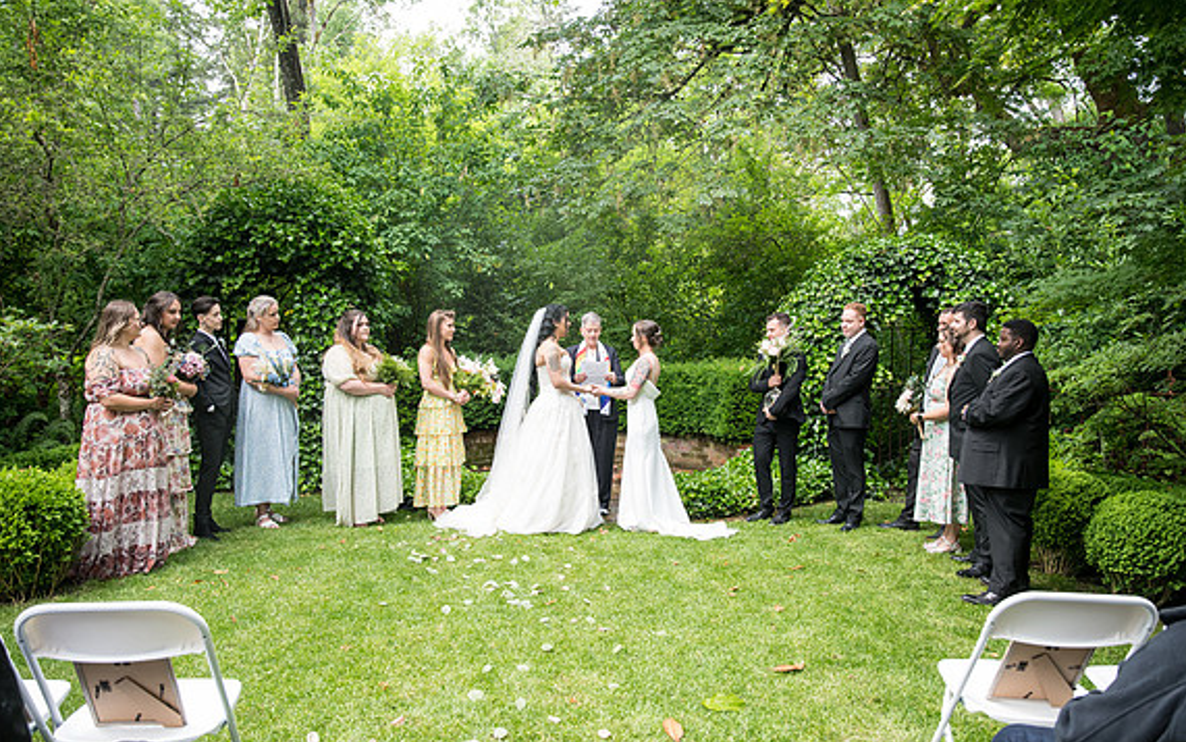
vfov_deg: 43.1
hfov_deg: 64.6
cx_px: 598
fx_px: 937
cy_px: 386
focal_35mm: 29
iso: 1000
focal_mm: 28
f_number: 4
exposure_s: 1/400
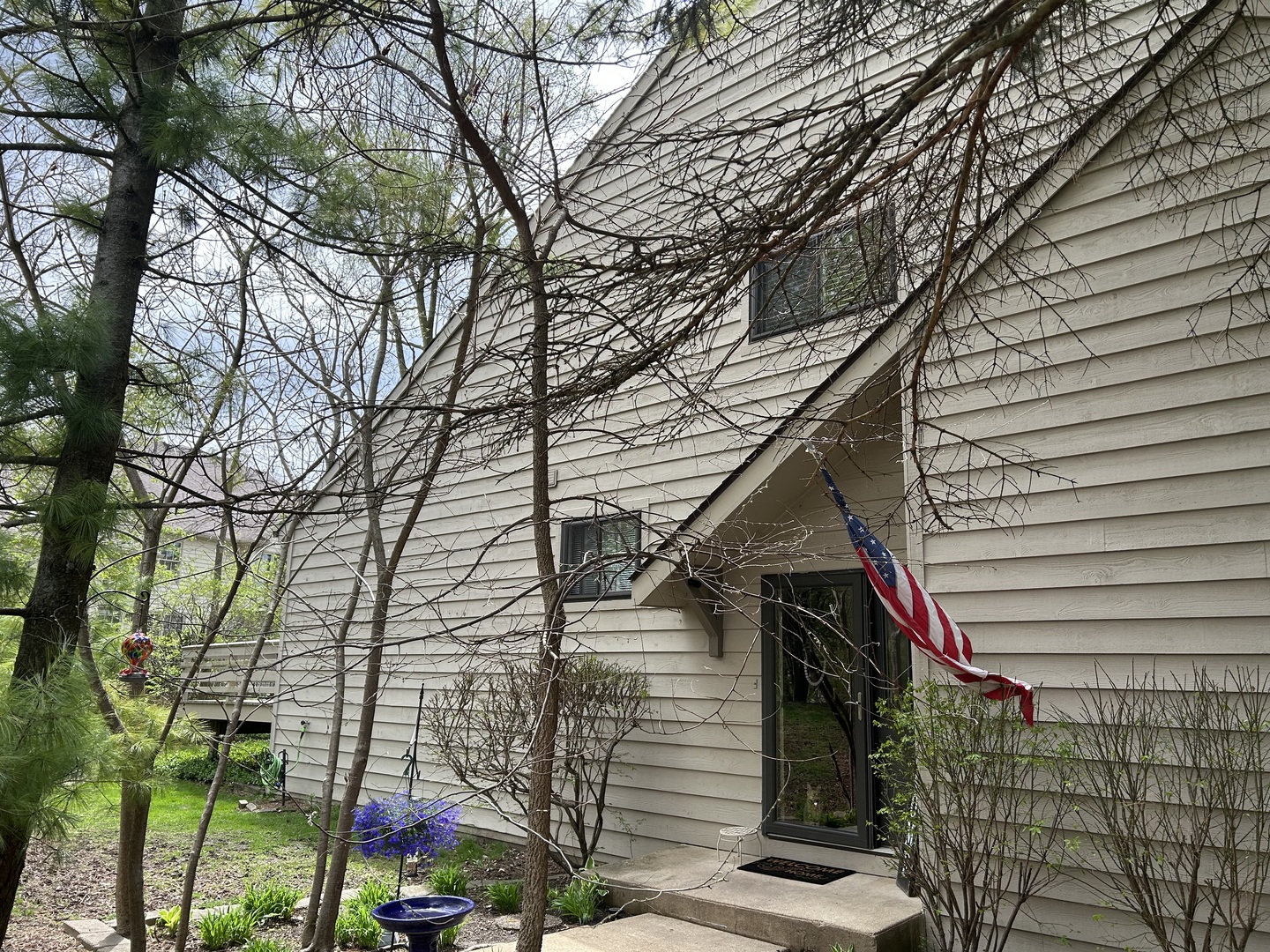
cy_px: 476
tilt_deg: +11.7
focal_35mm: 26
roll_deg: -1.2
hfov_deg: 67.3
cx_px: 635
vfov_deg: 53.1
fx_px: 954
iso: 50
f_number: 1.5
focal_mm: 5.7
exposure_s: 1/1183
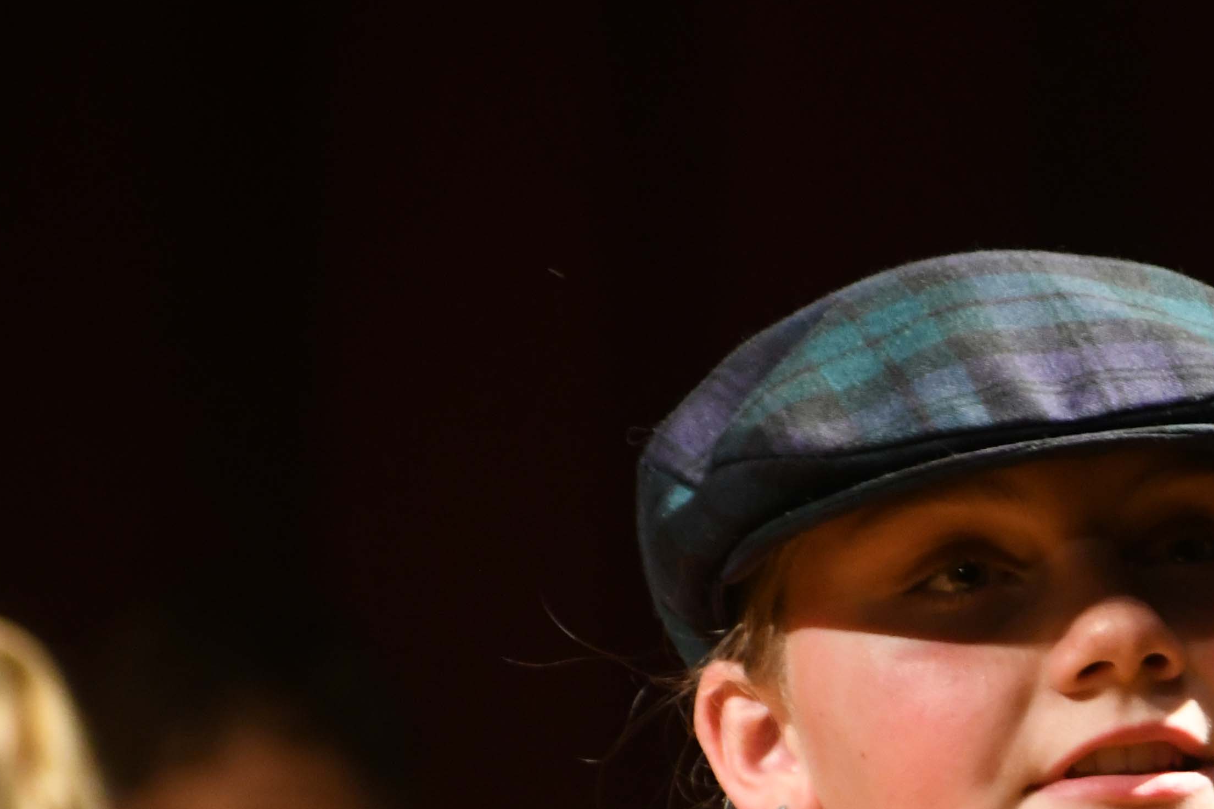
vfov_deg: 2.4
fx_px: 19694
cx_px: 1195
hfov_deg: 3.5
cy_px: 970
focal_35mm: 584
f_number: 5.6
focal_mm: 155
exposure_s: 1/160
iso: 2500
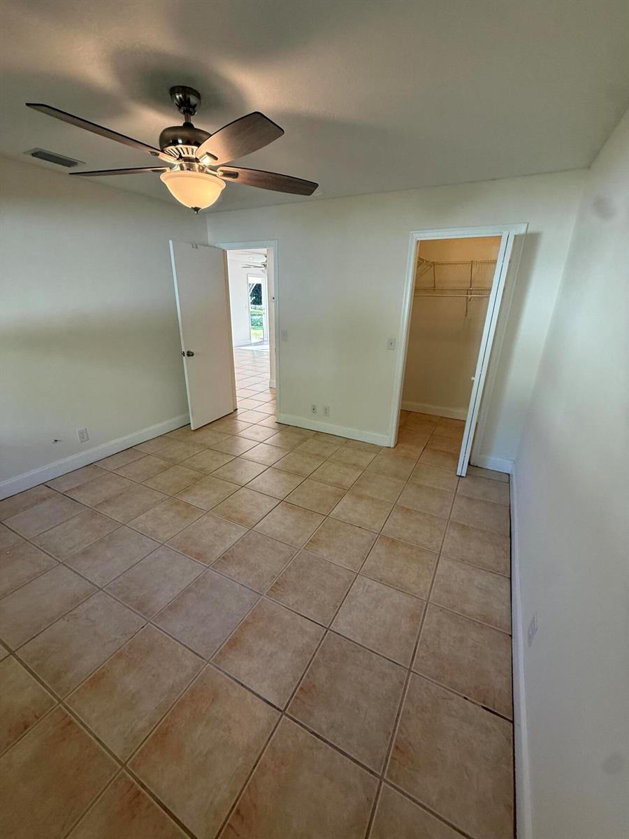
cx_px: 314
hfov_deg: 85.7
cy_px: 420
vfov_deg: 102.1
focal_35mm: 14
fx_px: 339
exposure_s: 1/120
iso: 160
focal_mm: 2.22
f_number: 2.2
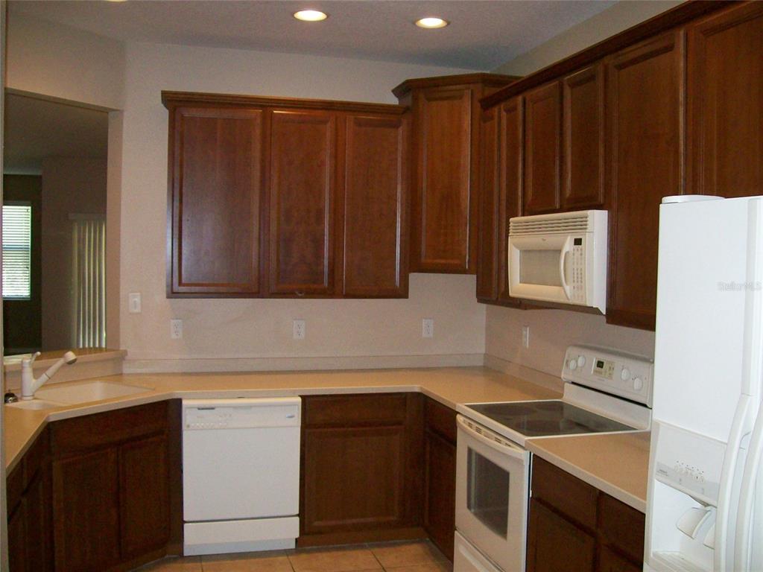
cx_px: 382
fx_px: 794
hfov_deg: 51.4
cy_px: 286
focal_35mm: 36
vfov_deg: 39.7
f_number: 2.7
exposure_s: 1/64
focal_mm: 6
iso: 200
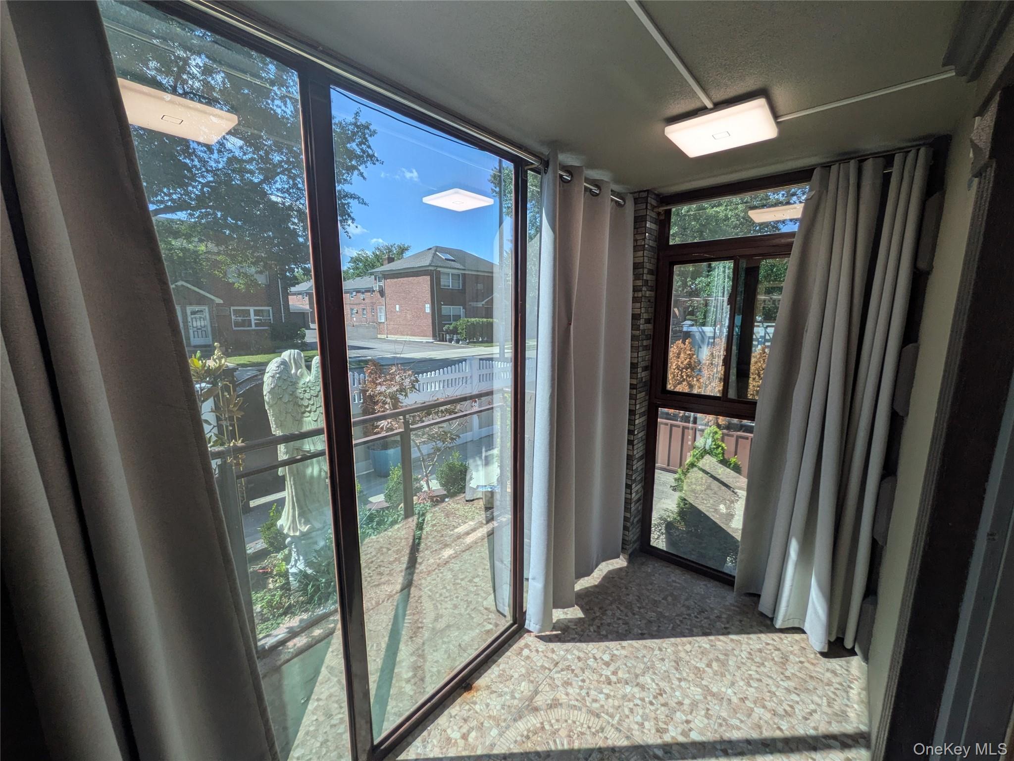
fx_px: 410
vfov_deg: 85.7
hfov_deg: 102.1
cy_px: 380
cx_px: 507
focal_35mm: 14
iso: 49
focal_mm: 1.83
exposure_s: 1/370
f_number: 2.2
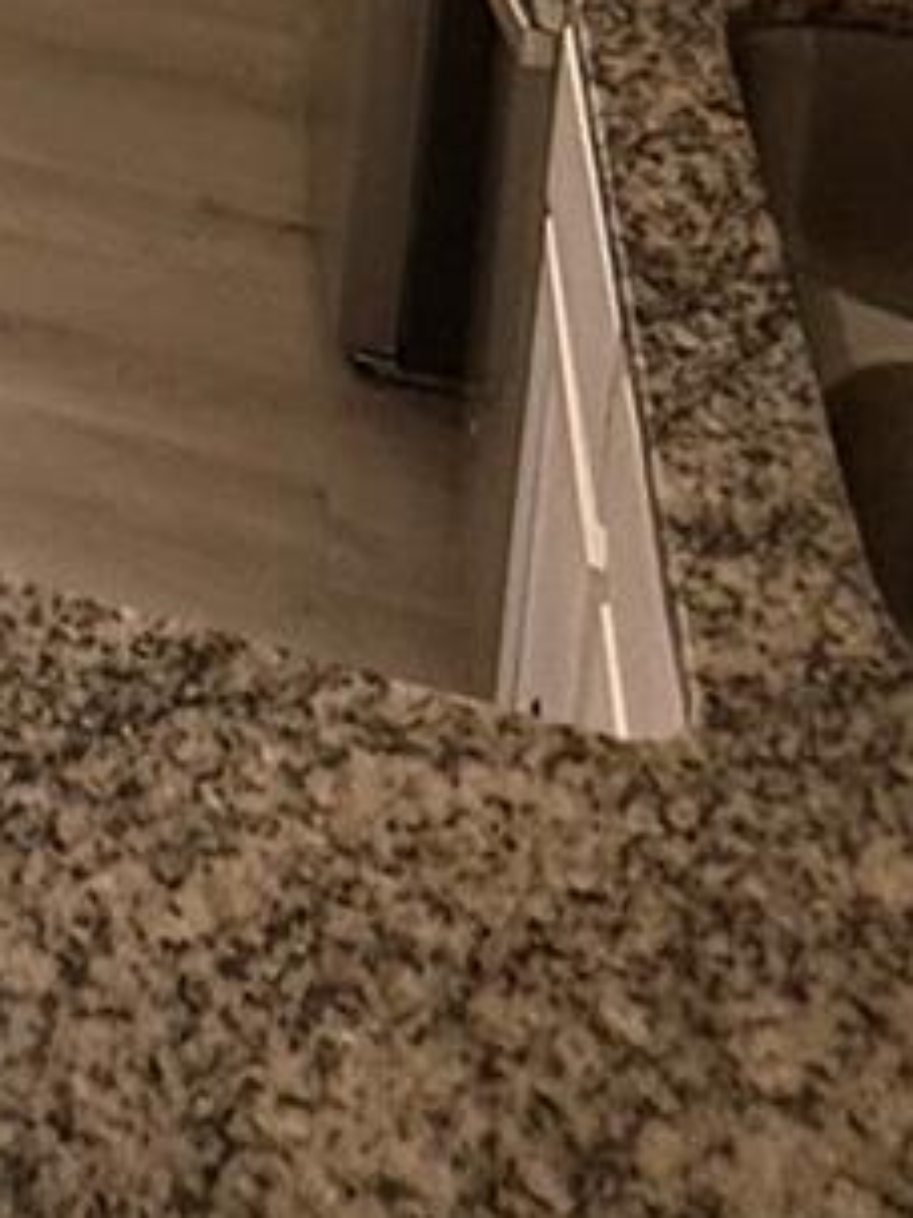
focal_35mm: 71
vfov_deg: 20.6
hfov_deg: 18.2
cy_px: -884
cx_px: -495
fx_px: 2499
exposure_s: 1/60
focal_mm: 2.22
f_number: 2.2
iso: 250
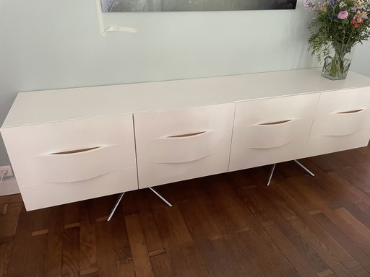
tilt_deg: -27.8
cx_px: 185
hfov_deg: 67.3
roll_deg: -1.1
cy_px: 138
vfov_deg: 53.1
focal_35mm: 26
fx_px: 278
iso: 500
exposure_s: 1/57
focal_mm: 4.2
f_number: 1.6
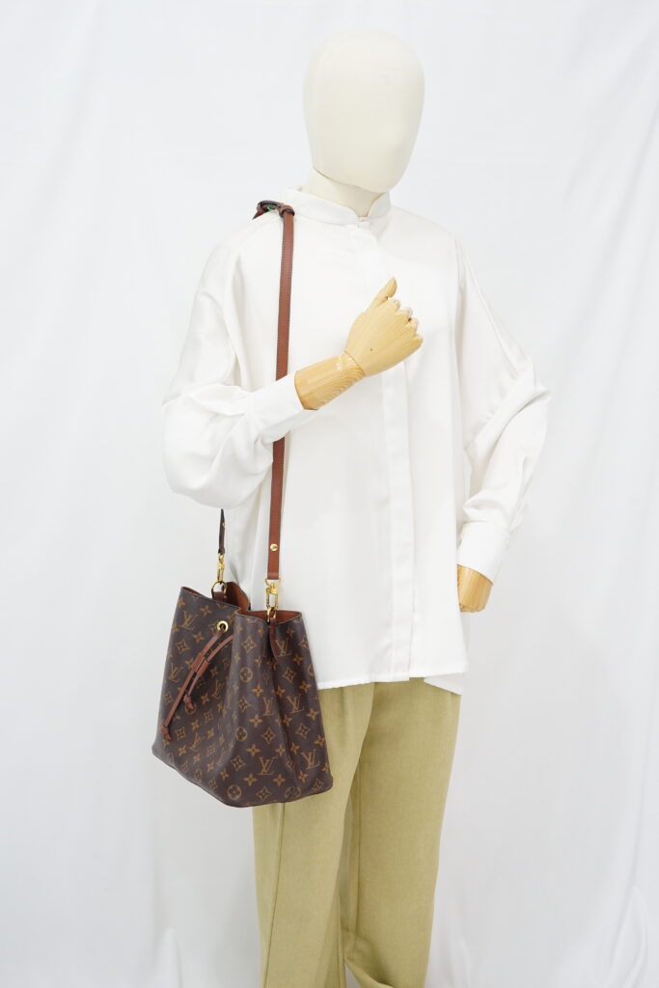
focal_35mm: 50
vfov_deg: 39.6
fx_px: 1372
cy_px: 494
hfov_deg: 27.0
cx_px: 330
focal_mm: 50
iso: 640
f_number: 6.3
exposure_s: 1/8
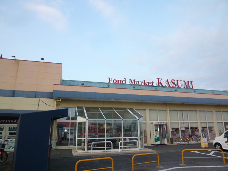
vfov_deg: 56.8
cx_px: 114
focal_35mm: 24
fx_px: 158
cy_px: 86
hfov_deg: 71.6
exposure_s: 1/200
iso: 100
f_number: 3.5
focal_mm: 4.3
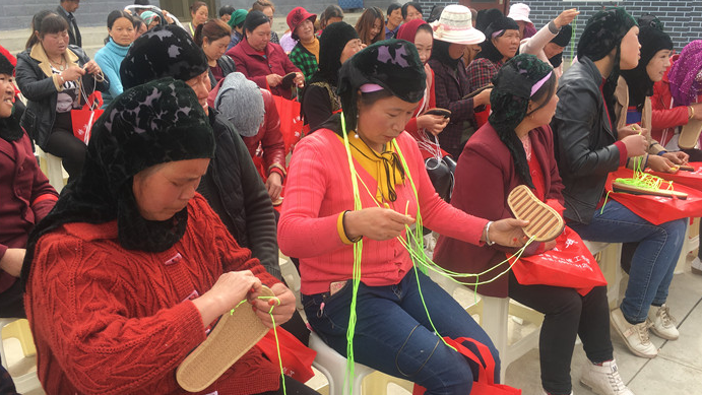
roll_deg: +0.9
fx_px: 596
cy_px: 224
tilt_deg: -21.9
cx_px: 349
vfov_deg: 36.6
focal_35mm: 32
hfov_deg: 61.0
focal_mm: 4.15
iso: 25
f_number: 2.2
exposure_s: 1/363
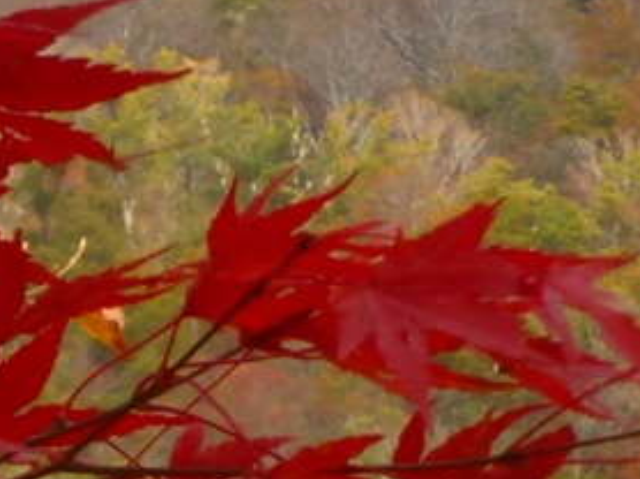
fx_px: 7020
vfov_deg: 3.9
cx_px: -981
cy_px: 1078
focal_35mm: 380
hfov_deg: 5.0
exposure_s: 1/160
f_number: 4.9
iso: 100
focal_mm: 11.7
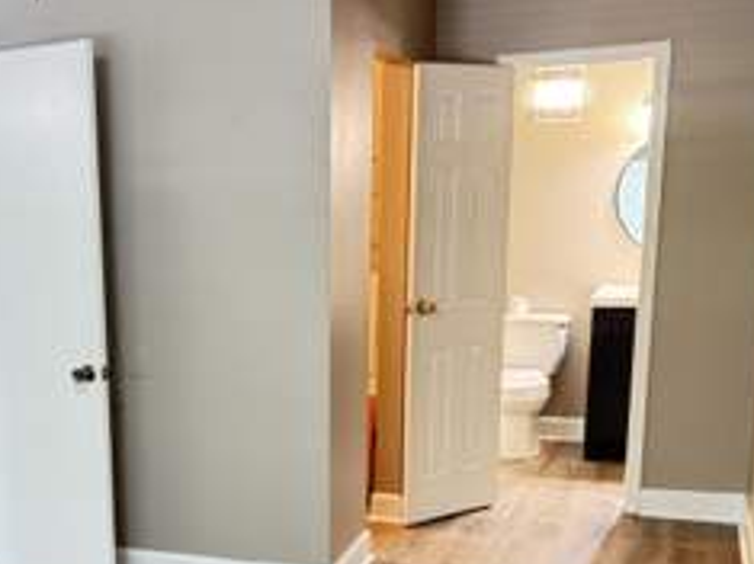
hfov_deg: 37.9
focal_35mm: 49
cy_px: 461
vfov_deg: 28.9
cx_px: 180
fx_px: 1067
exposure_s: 1/30
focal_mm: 6.76
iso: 800
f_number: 1.78
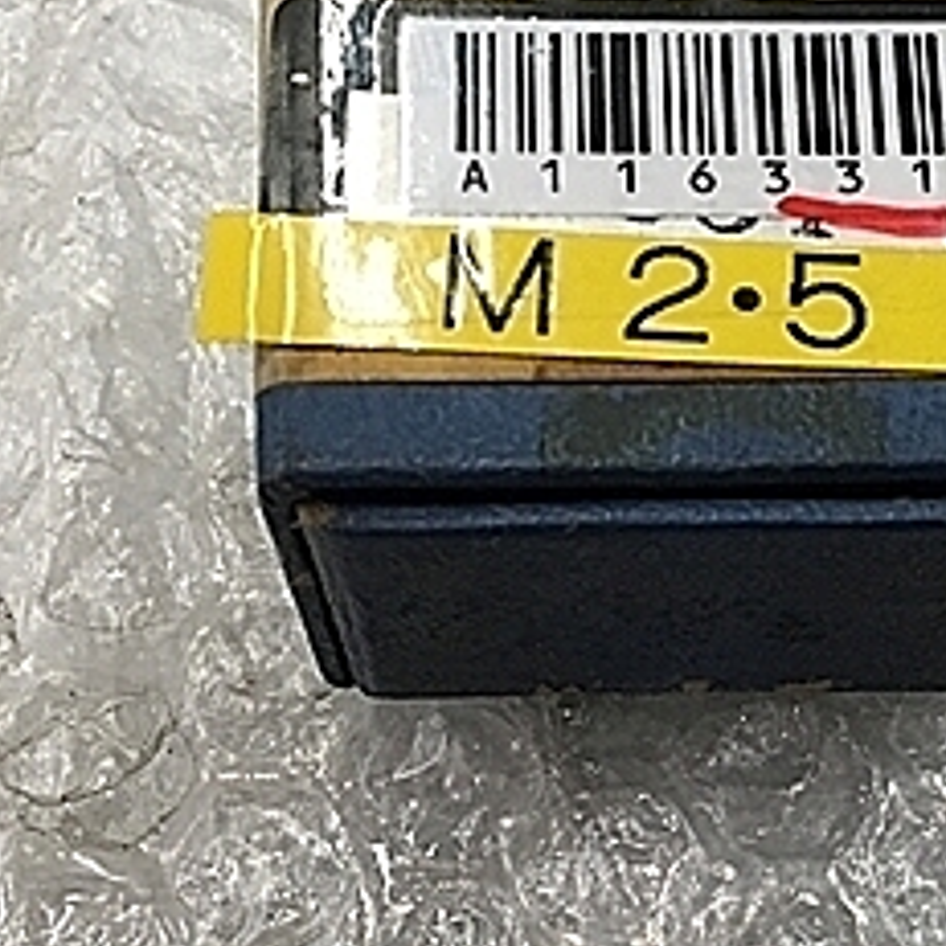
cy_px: 713
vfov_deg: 24.1
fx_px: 2195
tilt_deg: -68.1
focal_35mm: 71
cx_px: 778
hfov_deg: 23.9
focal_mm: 4.15
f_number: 2.2
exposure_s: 1/30
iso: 40
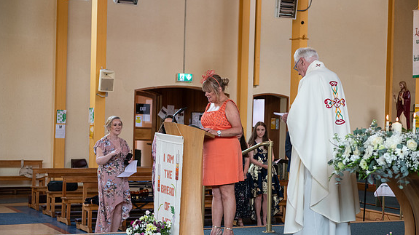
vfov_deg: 16.3
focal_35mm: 74
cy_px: 134
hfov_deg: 28.6
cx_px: 208
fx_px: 822
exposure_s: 1/160
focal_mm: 70
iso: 640
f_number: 3.5
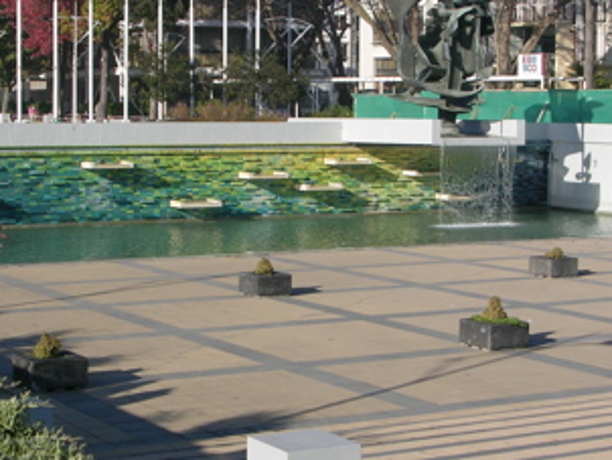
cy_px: 233
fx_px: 1575
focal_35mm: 89
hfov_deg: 22.0
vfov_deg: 16.6
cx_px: 276
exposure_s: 1/224
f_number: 5.8
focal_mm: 10.7
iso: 50
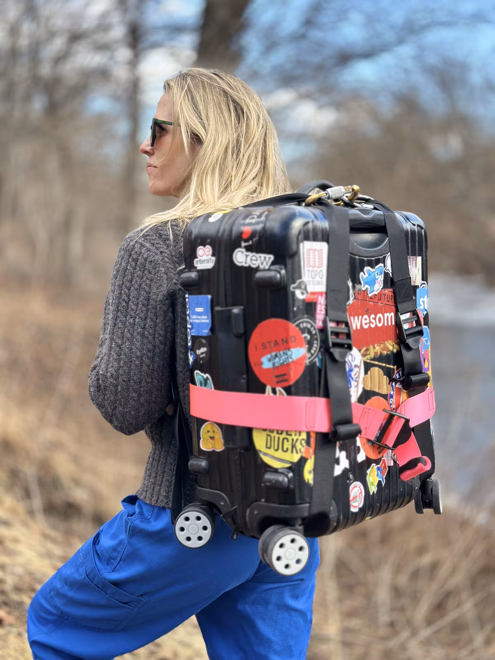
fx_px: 915
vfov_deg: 39.7
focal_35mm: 48
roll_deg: +0.6
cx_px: 248
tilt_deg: -5.7
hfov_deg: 30.3
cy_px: 330
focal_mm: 6.86
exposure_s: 1/704
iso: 80
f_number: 1.78
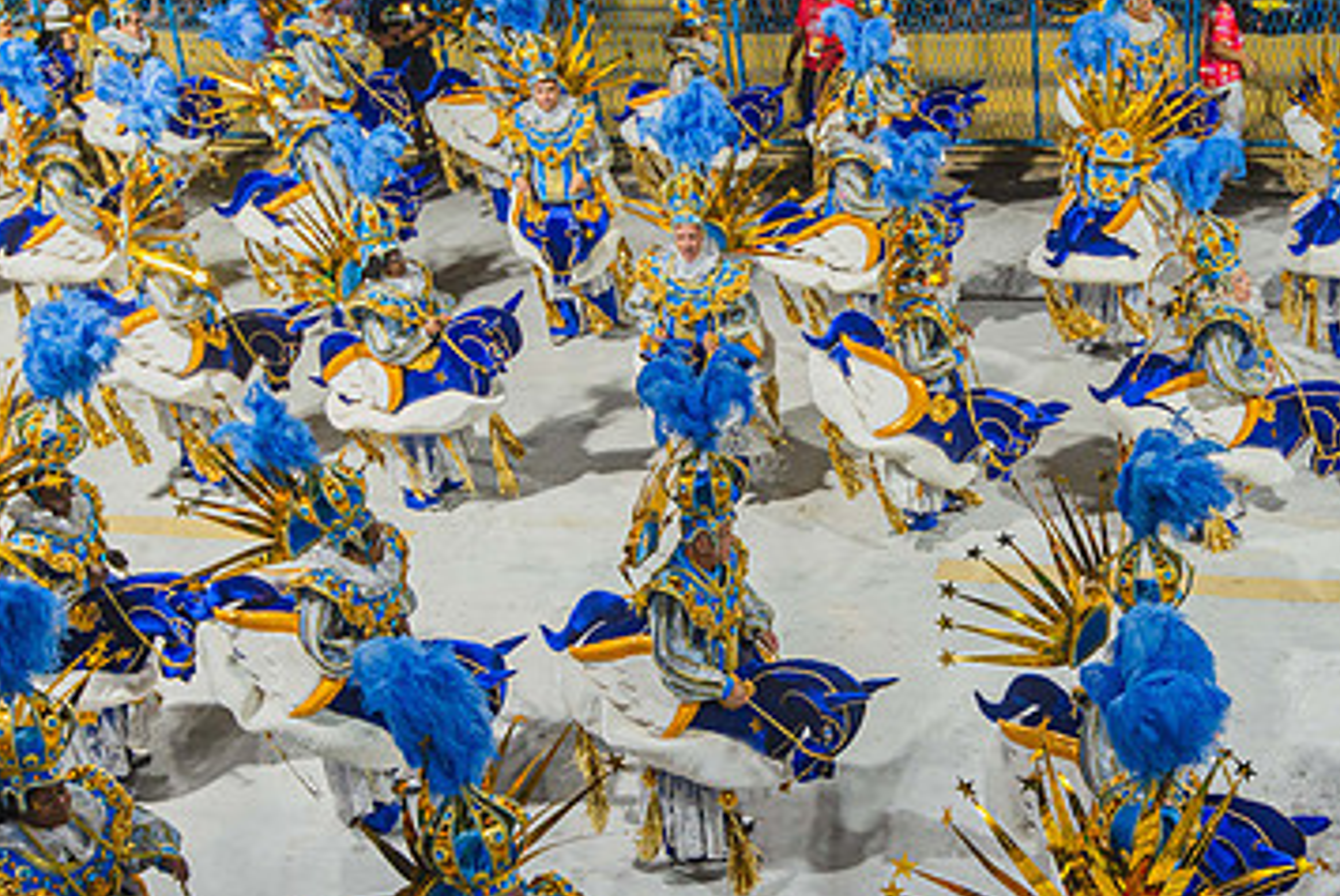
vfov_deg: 23.8
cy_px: 570
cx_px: 926
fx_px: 2123
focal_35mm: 57
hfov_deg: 34.6
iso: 1600
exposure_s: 1/320
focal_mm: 35
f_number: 4
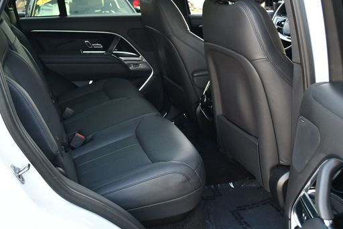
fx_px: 429
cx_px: 139
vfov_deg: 29.9
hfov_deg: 43.4
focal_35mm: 45
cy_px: 119
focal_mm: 18
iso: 640
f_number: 3.5
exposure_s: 1/250
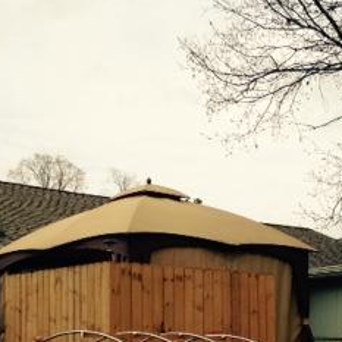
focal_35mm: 80
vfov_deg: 21.1
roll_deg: +1.1
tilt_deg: +0.9
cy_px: 324
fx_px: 894
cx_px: 267
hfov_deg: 21.4
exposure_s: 1/1323
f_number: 2.4
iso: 50
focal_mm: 4.12
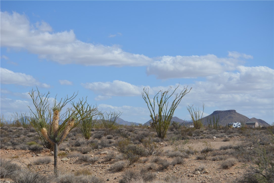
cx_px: 137
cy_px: 92
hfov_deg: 24.6
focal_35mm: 82
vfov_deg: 16.6
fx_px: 628
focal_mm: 55
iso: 400
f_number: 8
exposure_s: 1/2000
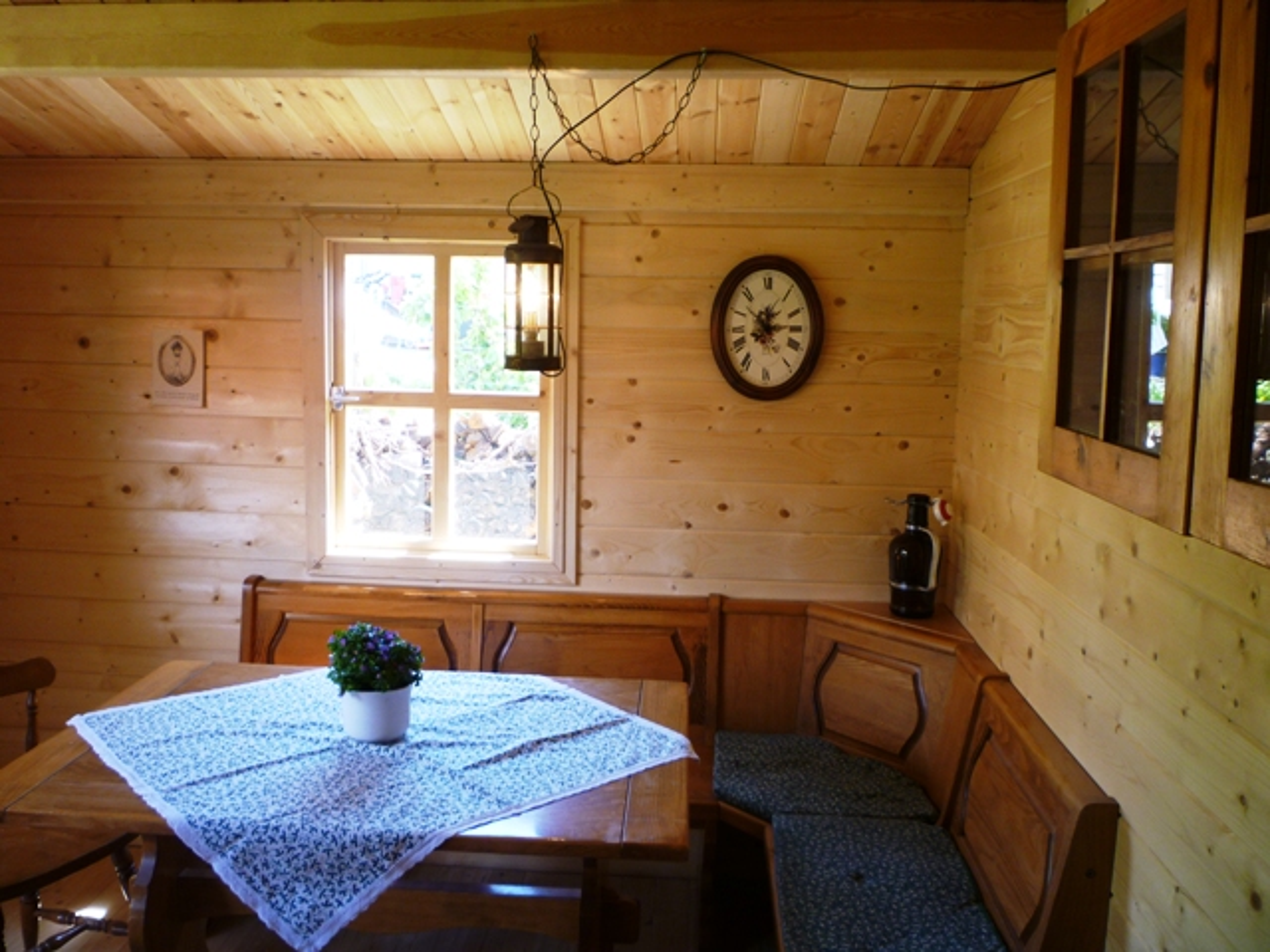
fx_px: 1064
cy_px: 476
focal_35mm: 29
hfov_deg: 61.7
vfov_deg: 48.2
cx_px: 635
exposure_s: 1/30
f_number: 3.3
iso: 100
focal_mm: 5.2
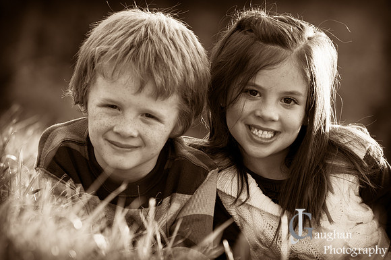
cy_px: 130
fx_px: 2115
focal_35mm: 195
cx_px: 196
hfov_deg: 10.6
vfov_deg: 7.0
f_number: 4.5
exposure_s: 1/125
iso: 200
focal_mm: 130
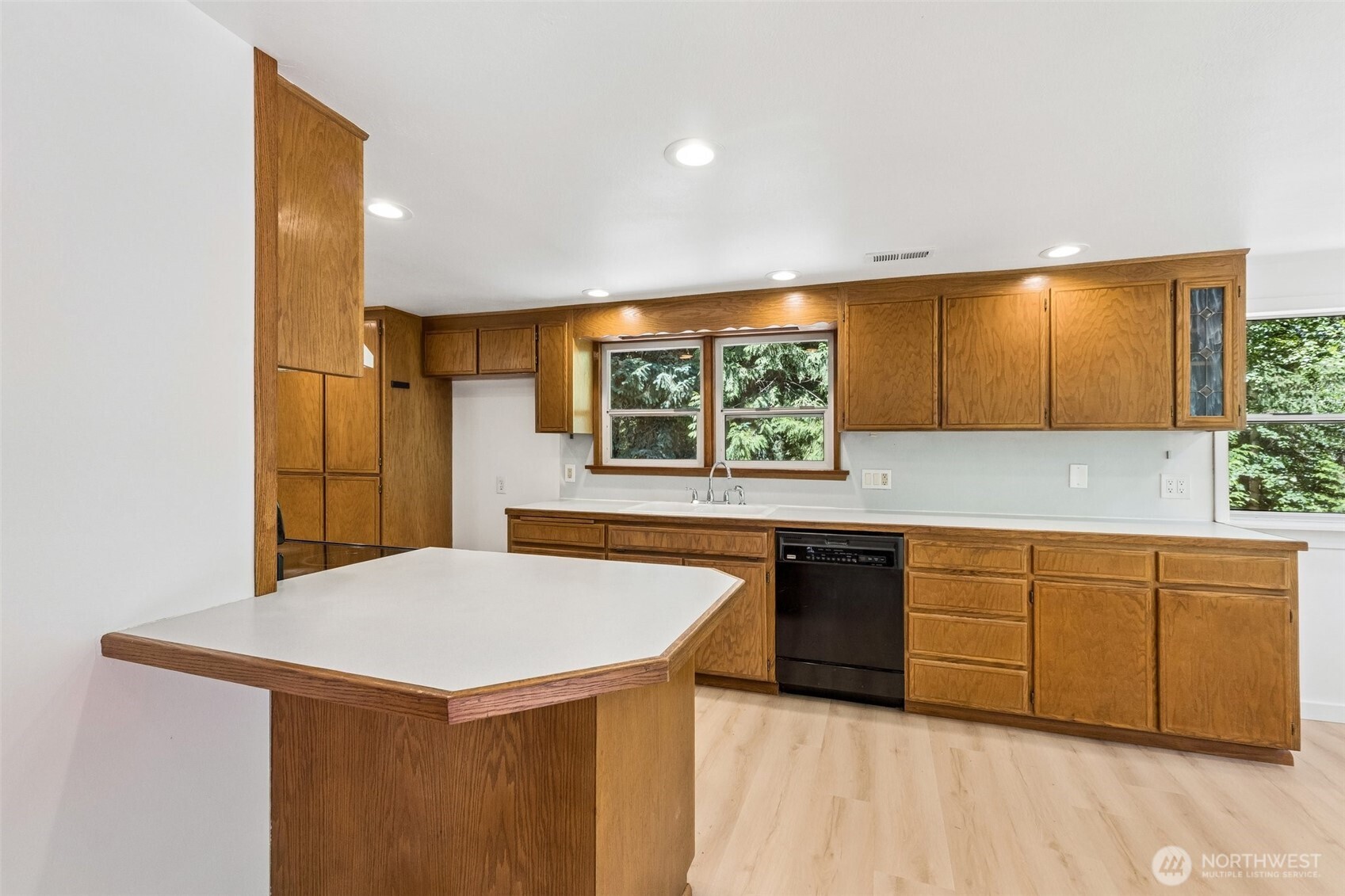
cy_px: 448
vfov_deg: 77.3
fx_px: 560
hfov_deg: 100.4
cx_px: 672
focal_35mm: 15
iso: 250
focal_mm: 10
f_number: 9
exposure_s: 1/13
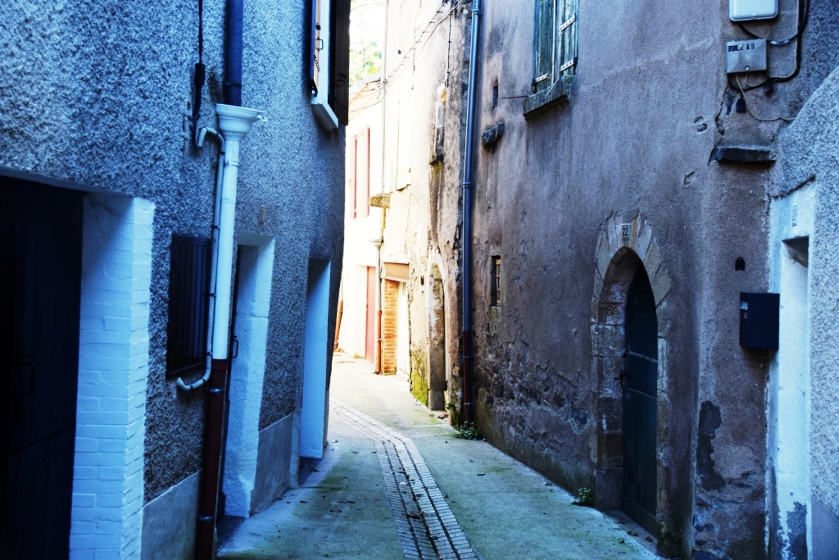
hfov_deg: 45.0
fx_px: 1014
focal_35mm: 44
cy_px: 280
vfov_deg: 30.9
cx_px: 420
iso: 400
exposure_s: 1/125
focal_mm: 29
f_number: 5.6
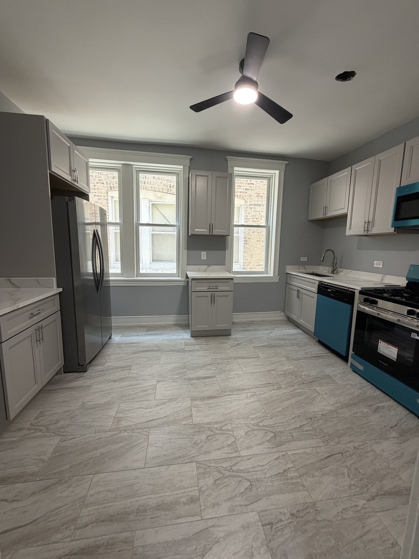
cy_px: 280
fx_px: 226
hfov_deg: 85.7
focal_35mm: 14
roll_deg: -1.9
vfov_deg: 102.1
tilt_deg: -8.3
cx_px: 210
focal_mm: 2.22
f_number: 2.2
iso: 160
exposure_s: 1/60
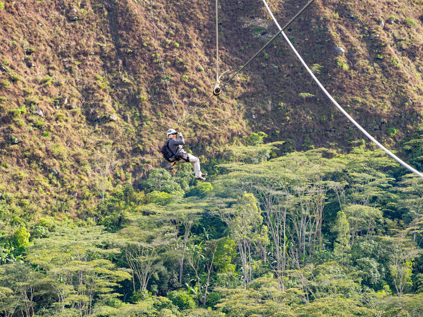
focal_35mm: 120
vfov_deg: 12.3
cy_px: 158
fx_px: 1466
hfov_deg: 16.4
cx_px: 212
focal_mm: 60
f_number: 5
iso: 500
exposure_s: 1/800
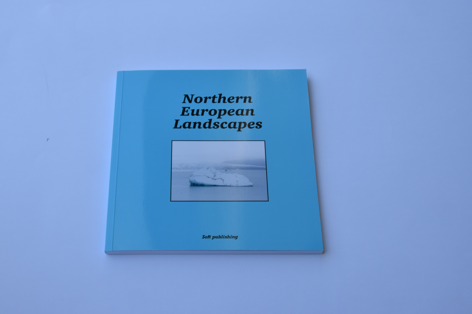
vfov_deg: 30.5
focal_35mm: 44
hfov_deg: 44.5
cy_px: 162
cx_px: 223
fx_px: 577
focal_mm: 26
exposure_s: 1/80
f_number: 16
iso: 200
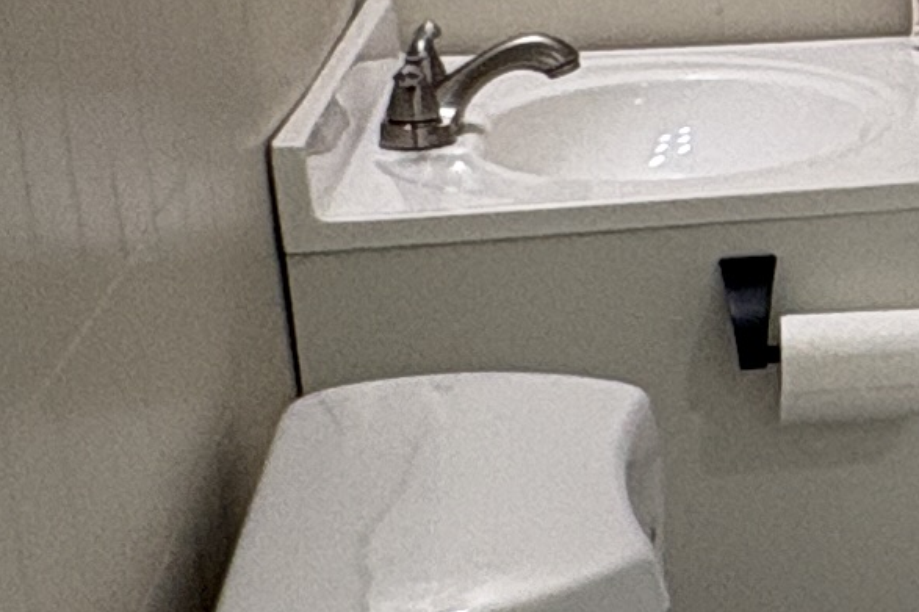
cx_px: 2226
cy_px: 124
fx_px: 2552
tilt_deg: -12.5
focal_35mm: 100
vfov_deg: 13.6
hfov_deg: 14.0
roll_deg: -4.3
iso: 160
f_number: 2.2
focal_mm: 2.22
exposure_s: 1/120
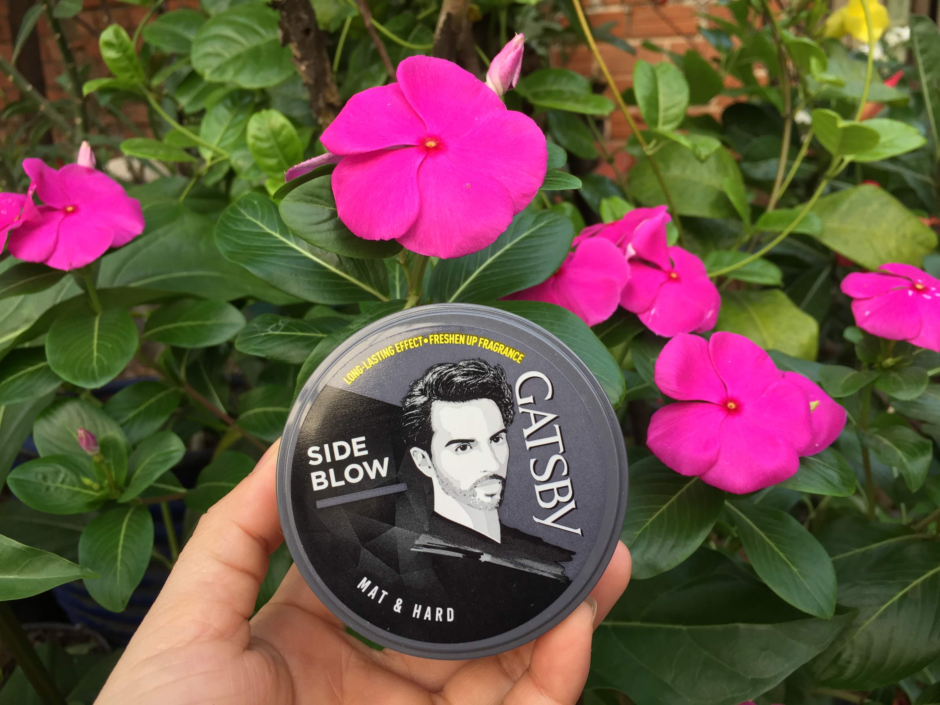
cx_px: 470
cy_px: 352
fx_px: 787
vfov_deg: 48.2
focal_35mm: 29
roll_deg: +6.6
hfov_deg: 61.7
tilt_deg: -22.5
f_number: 2.2
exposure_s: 1/100
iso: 40
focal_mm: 4.15
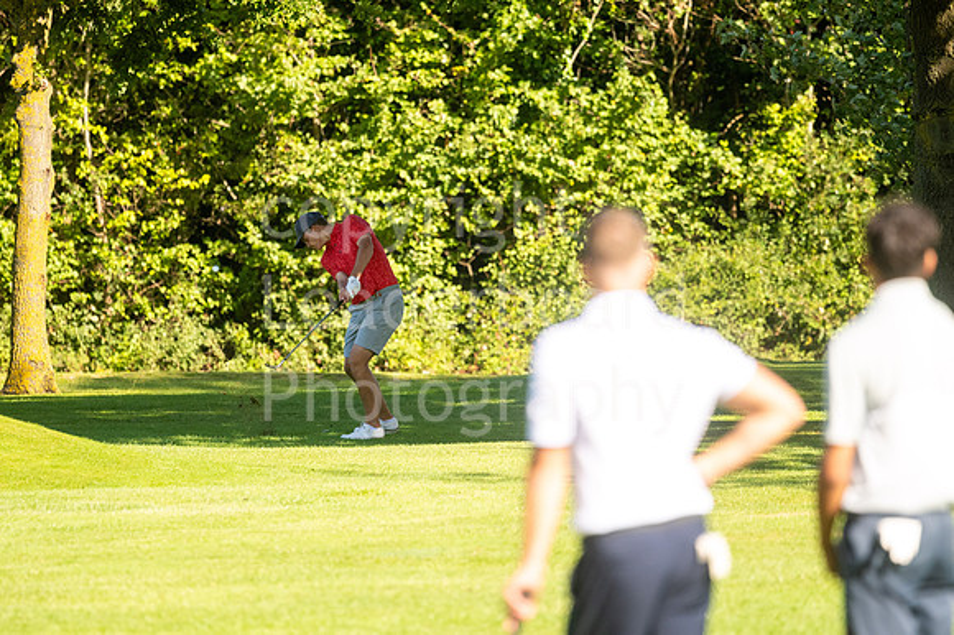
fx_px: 11918
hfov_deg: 4.6
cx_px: 477
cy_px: 318
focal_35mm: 450
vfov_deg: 3.1
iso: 400
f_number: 4
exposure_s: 1/2000
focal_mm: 300
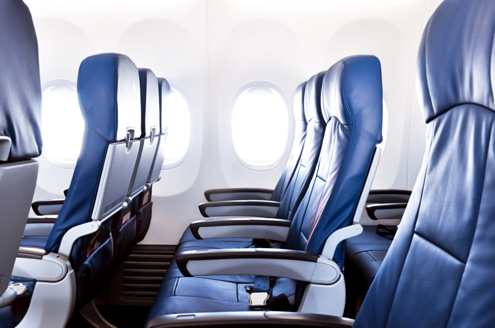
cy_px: 164
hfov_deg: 49.6
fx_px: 536
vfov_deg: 34.1
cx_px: 248
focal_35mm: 39
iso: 800
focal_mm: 26
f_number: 13
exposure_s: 1/15
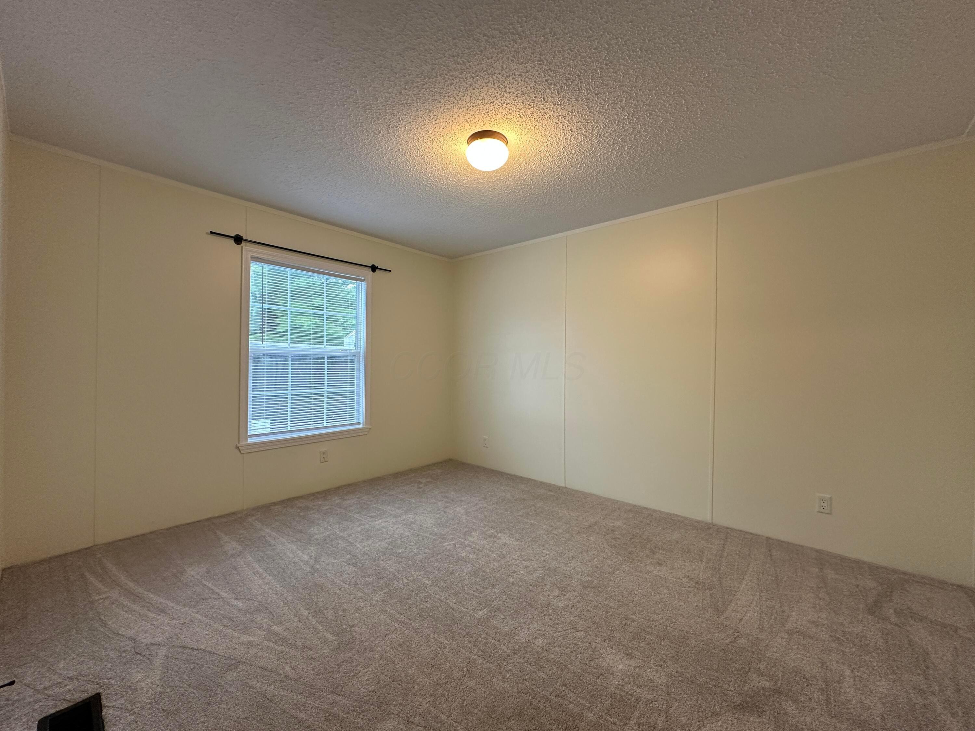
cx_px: 488
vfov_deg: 85.7
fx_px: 394
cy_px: 366
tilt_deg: -0.1
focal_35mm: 14
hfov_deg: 102.1
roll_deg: -0.4
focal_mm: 2.22
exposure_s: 1/120
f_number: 2.2
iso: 200
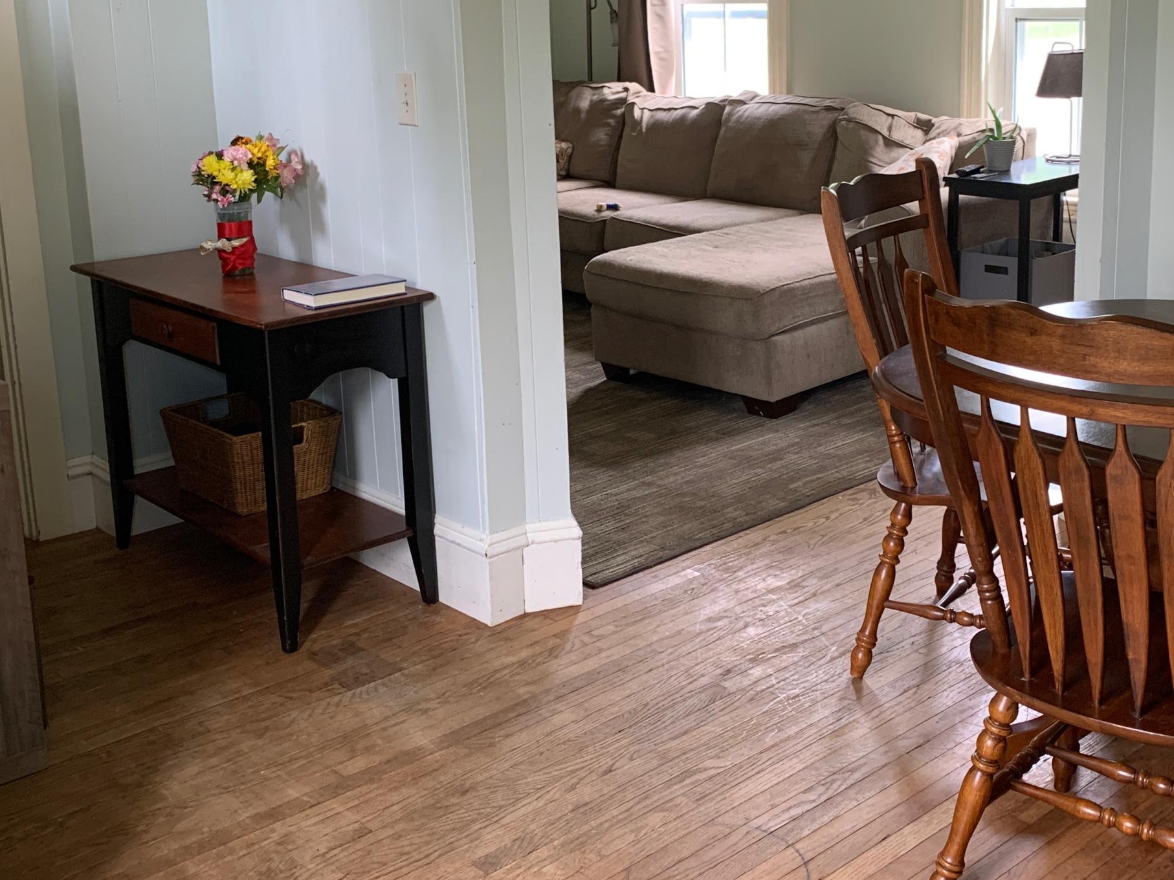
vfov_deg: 33.3
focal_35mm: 43
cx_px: 674
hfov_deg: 43.7
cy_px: 287
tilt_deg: -12.4
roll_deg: +1.2
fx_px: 1458
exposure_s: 1/60
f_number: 1.8
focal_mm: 4.25
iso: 125
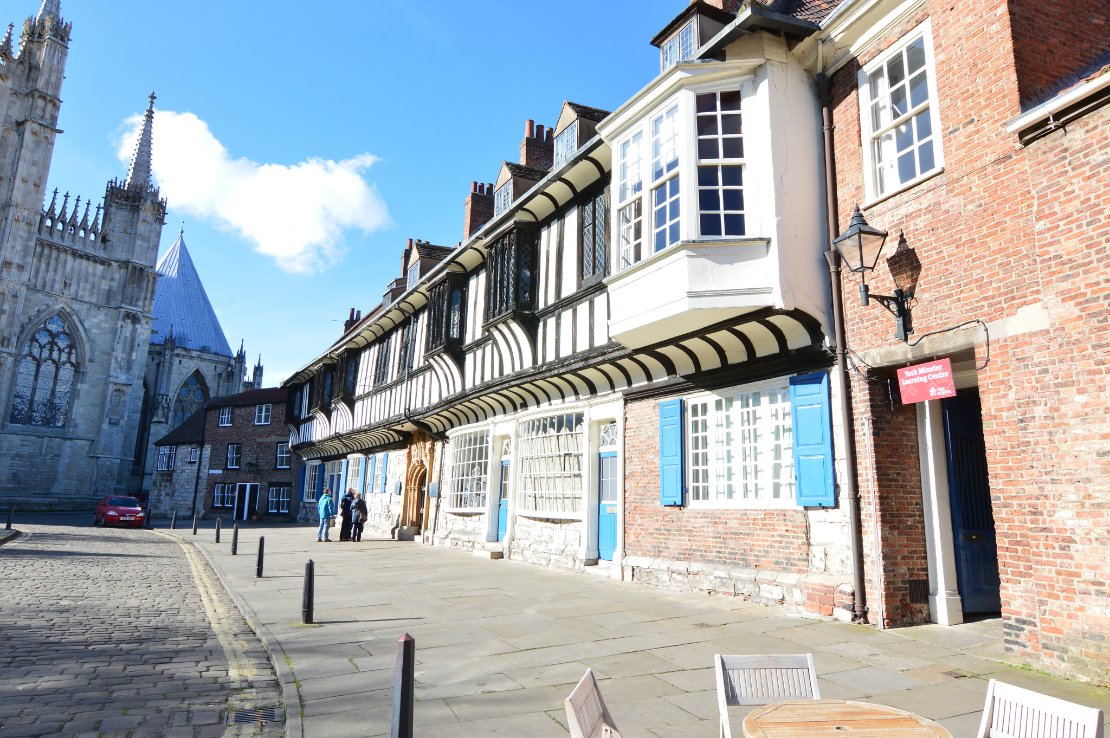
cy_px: 369
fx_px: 647
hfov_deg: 81.2
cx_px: 555
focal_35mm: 21
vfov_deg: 59.4
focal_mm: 14
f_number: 11
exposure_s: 1/100
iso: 200
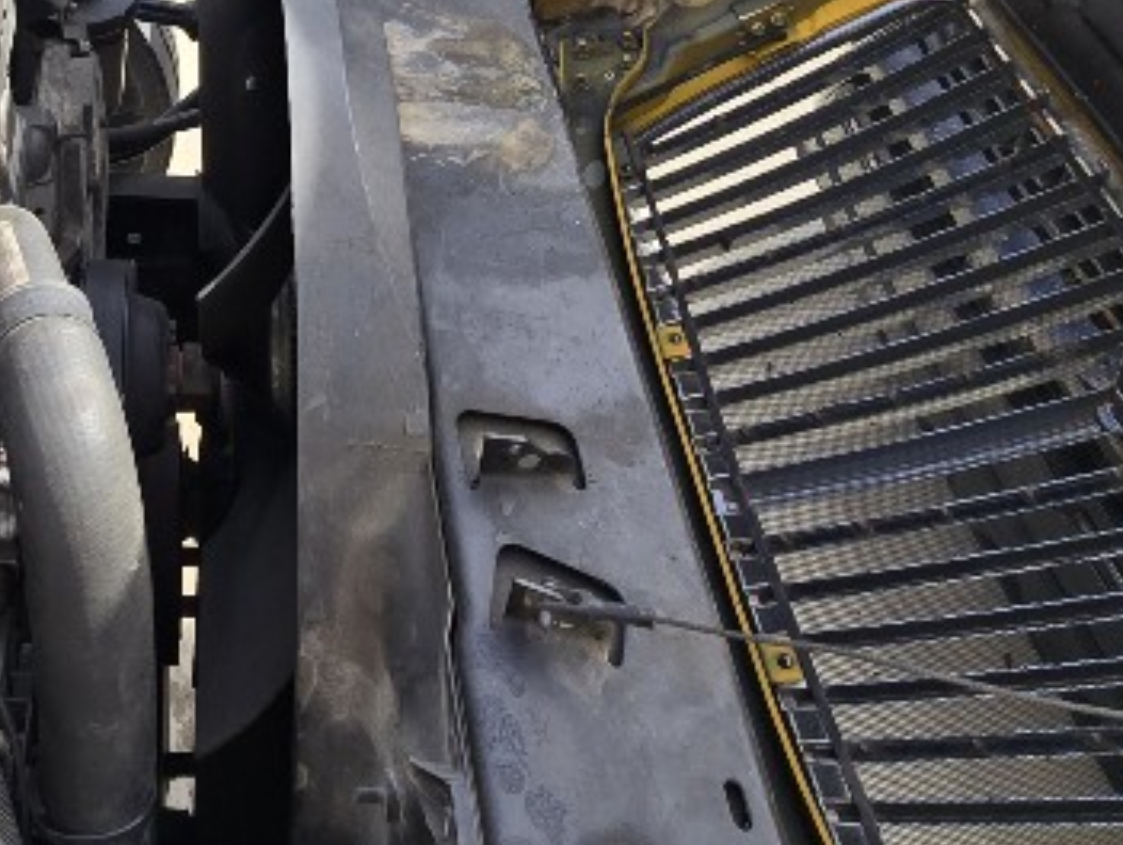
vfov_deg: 35.9
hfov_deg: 46.2
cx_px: 157
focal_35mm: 37
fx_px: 1202
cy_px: 51
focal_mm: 2.2
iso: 50
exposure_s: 1/599
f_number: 2.2
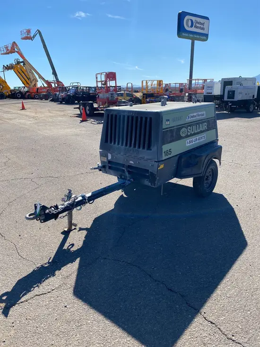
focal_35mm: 26
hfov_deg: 53.1
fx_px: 260
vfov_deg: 67.3
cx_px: 130
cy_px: 174
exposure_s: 1/2967
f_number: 1.8
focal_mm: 4.25
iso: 32
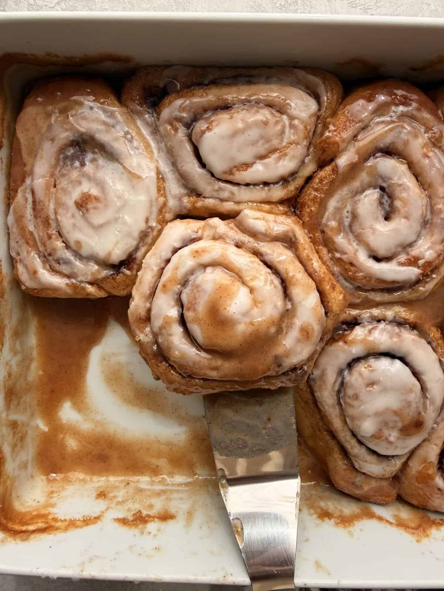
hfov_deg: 56.8
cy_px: 296
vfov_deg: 71.6
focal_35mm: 24
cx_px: 222
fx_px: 410
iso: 40
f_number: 2.2
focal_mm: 2.22
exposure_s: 1/232
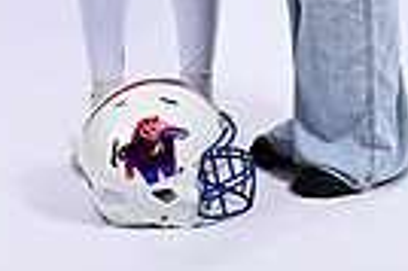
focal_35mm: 171
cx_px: 222
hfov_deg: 12.0
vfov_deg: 7.6
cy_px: -341
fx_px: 1936
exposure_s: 1/200
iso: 160
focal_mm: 51
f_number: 7.1
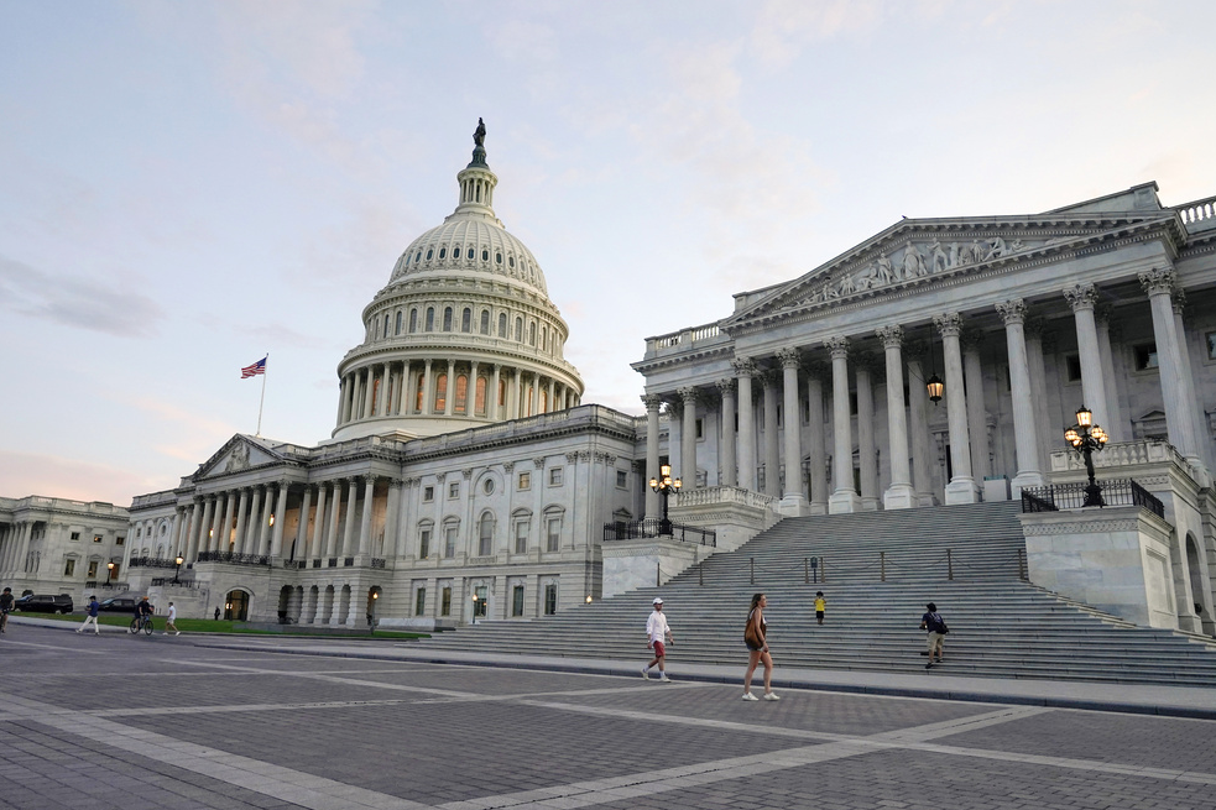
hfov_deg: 71.5
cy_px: 420
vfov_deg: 51.3
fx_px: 844
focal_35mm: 25
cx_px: 590
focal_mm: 24
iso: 1600
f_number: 7.1
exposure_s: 1/250
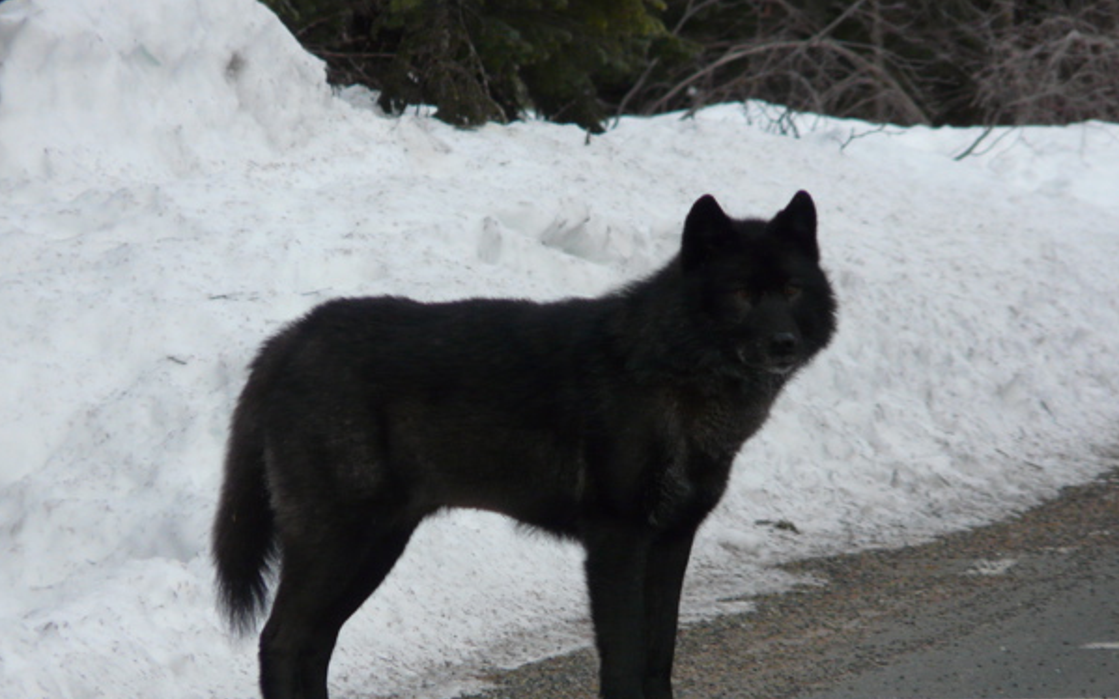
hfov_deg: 3.7
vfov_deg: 2.3
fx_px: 17409
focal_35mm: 571
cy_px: 398
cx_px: 585
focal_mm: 82.8
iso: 200
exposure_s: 1/125
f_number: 4.2
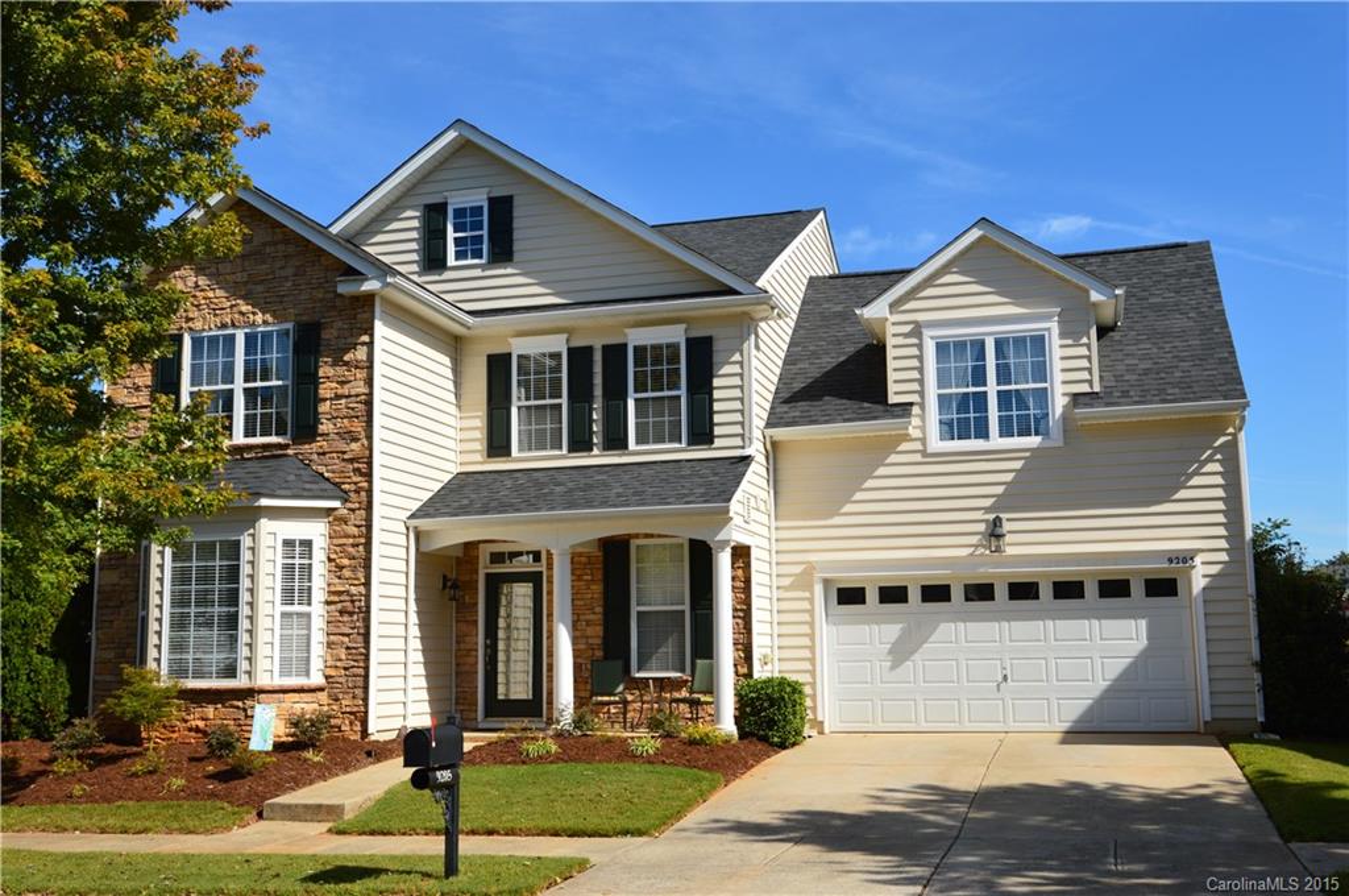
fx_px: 1347
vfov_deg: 36.8
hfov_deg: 53.2
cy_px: 448
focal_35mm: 36
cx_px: 674
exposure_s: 1/200
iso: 100
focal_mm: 24
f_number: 10
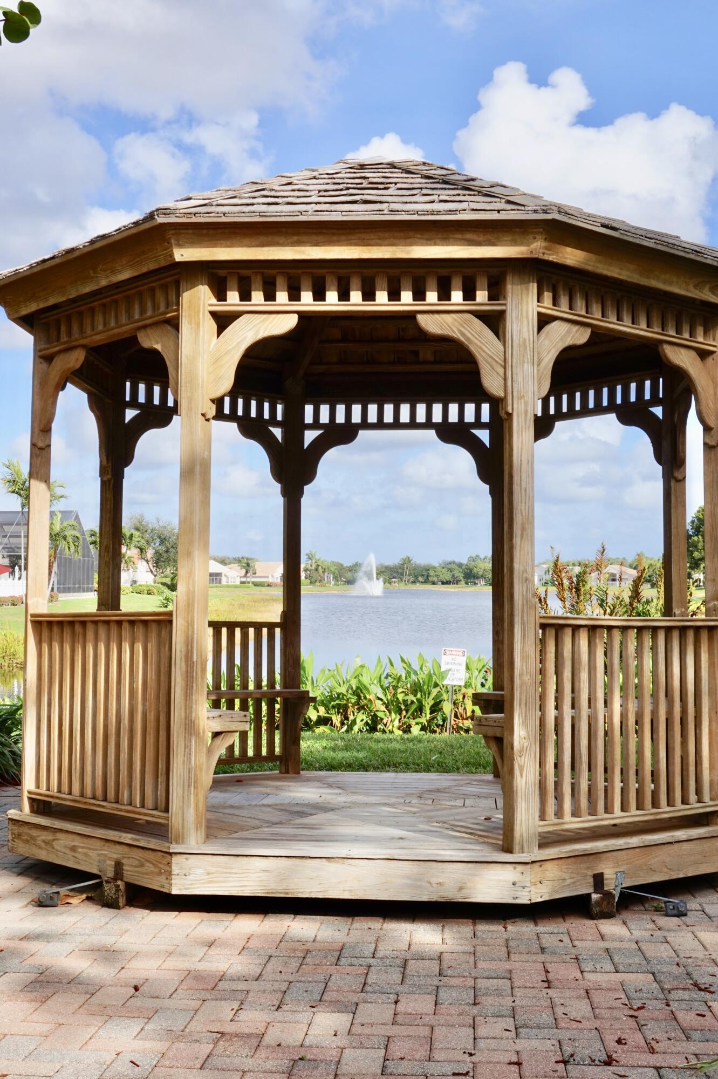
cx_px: 359
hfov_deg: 28.9
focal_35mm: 46
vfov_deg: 42.3
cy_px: 540
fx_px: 1393
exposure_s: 1/80
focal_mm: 31
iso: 100
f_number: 14
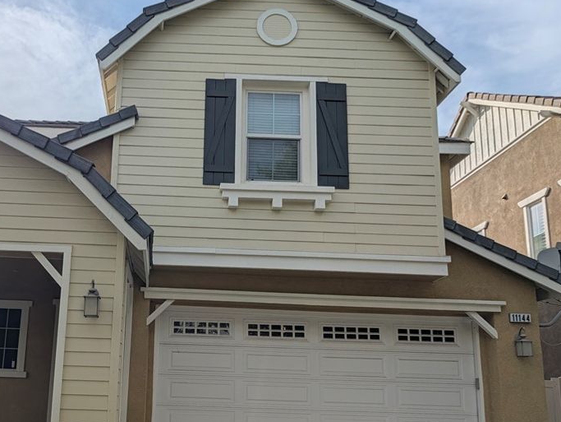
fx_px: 584
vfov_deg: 39.5
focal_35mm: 36
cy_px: 255
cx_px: 163
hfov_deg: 49.9
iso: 22
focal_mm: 6.9
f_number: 1.68
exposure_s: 1/4484
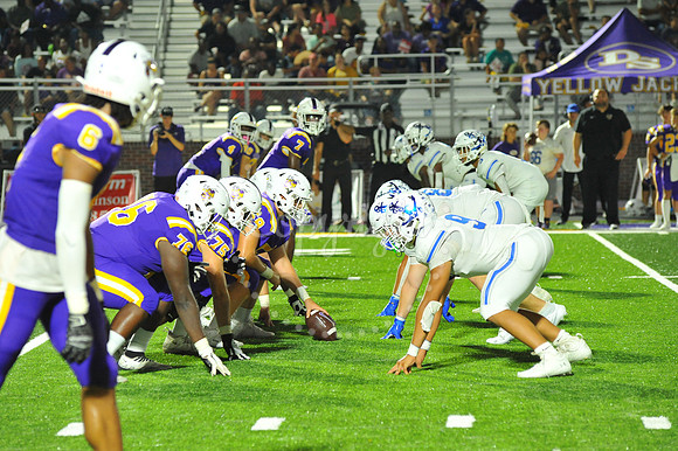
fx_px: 3764
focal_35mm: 200
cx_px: 339
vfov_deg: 6.9
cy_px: 226
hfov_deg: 10.3
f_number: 5.6
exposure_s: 1/200
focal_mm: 200
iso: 4000
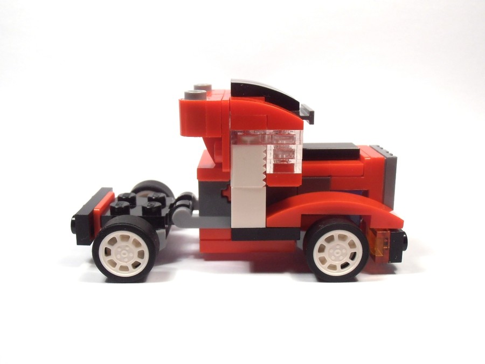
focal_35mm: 37
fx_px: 518
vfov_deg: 38.7
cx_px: 242
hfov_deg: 50.1
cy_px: 182
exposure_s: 1/50
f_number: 3.9
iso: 80
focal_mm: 6.61
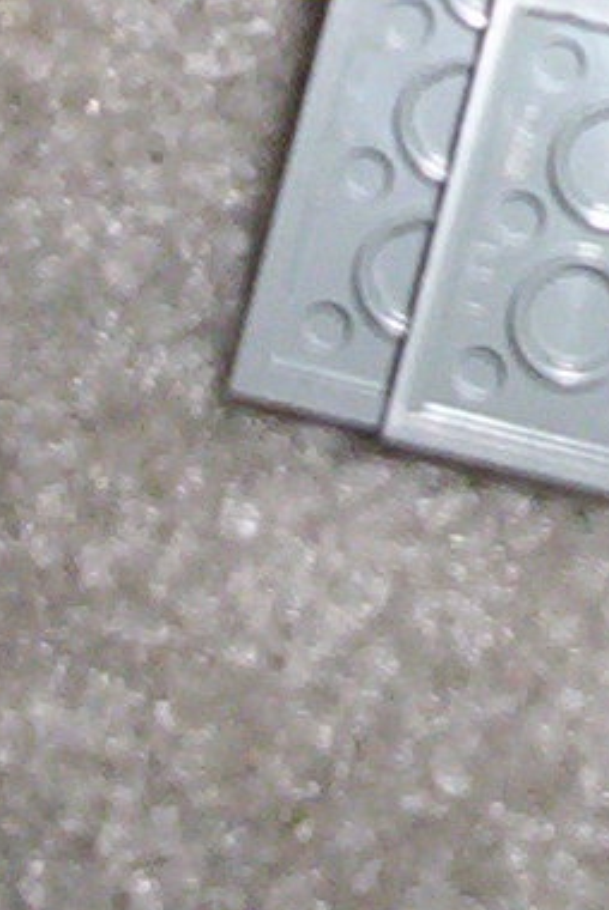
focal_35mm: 170
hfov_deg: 7.9
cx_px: 949
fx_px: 4306
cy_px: -462
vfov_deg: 11.6
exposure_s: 1/60
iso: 140
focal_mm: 4.99
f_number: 4.5
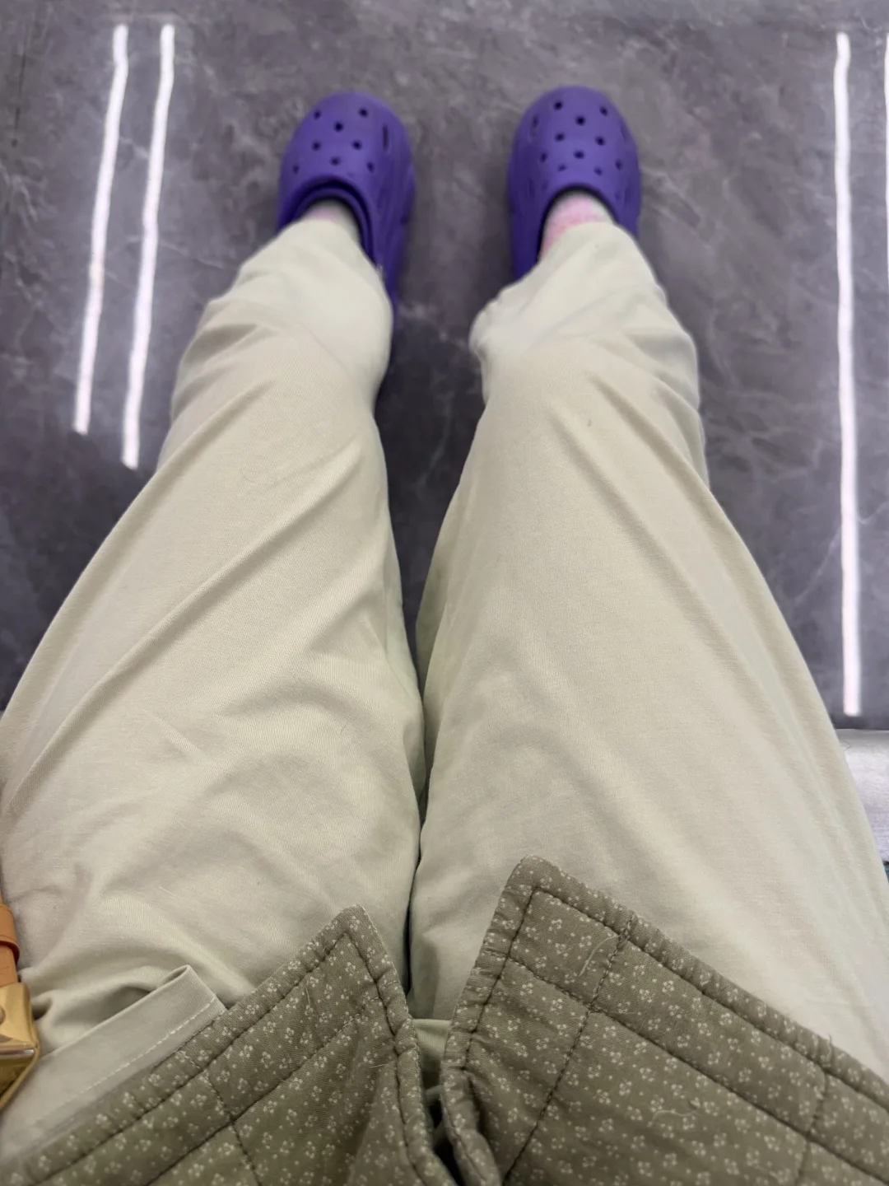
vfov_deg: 71.6
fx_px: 822
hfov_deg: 56.8
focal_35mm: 24
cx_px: 444
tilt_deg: -83.4
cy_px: 593
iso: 320
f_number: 1.78
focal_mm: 6.76
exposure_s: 1/50
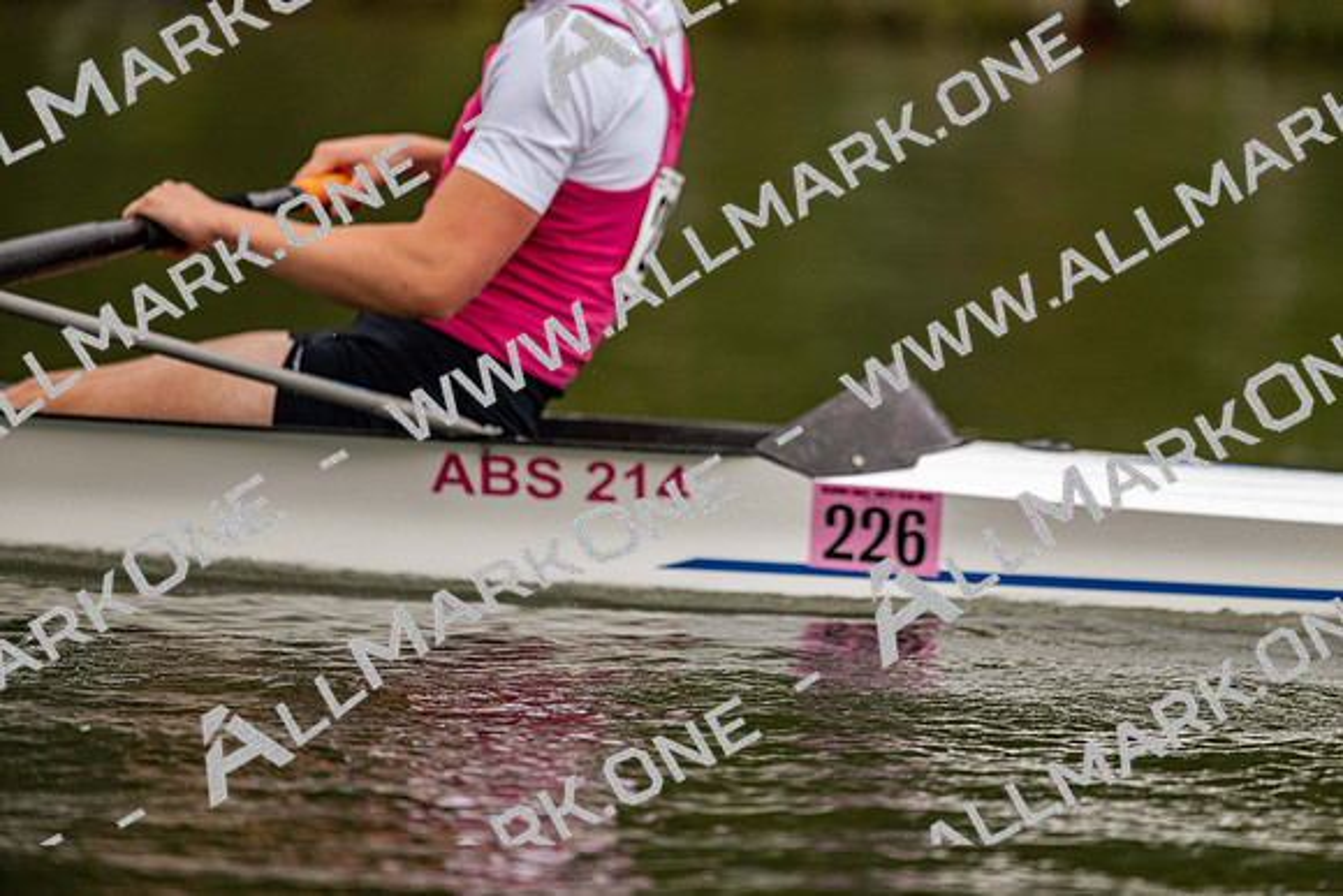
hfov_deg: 5.2
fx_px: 14925
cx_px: 672
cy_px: 448
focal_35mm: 400
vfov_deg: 3.4
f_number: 4.5
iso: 720
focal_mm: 400
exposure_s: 1/2500
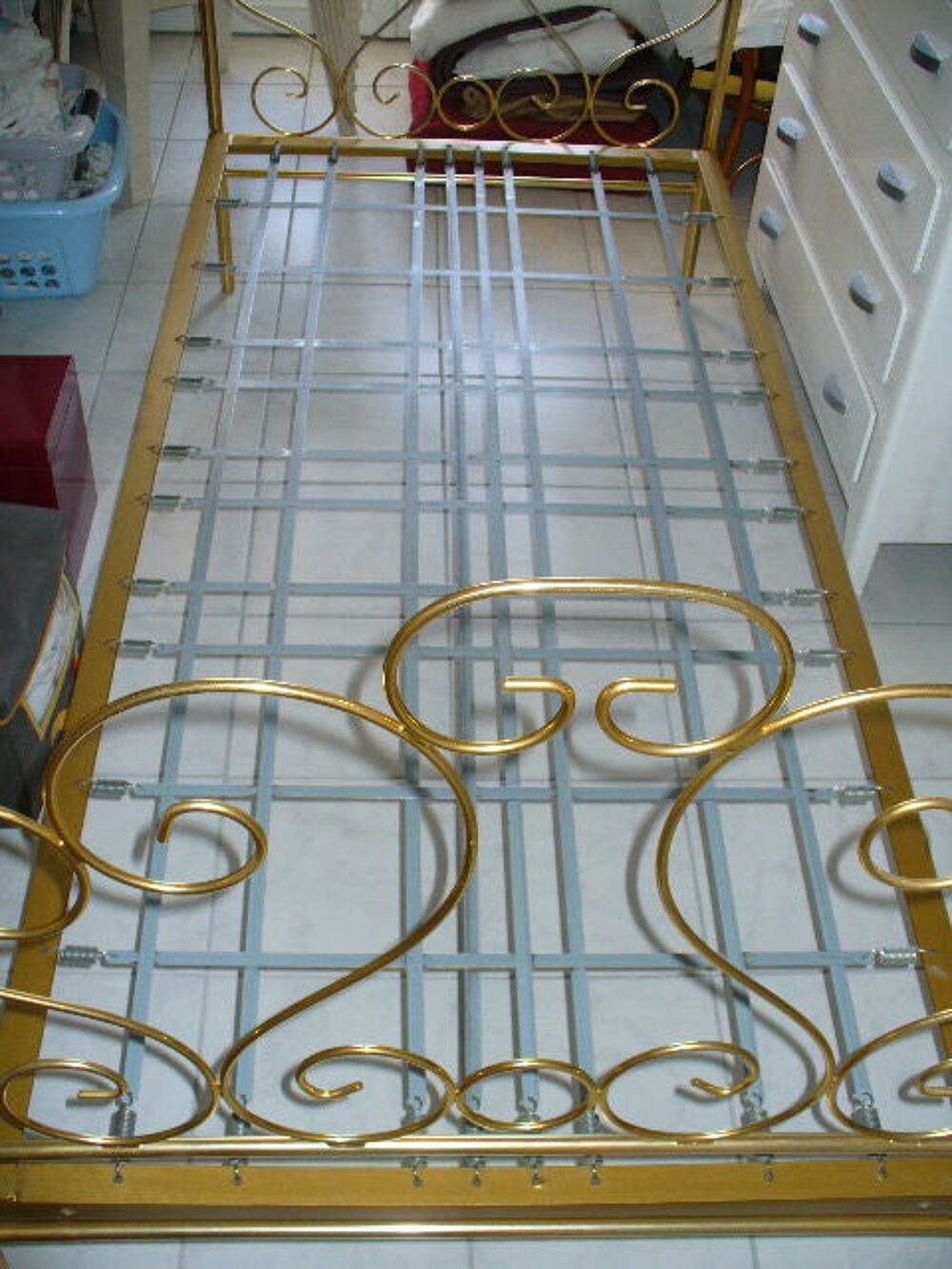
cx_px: 476
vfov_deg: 50.1
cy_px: 634
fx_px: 1357
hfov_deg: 38.7
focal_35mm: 37
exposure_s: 1/30
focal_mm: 6.1
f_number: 2.8
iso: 100
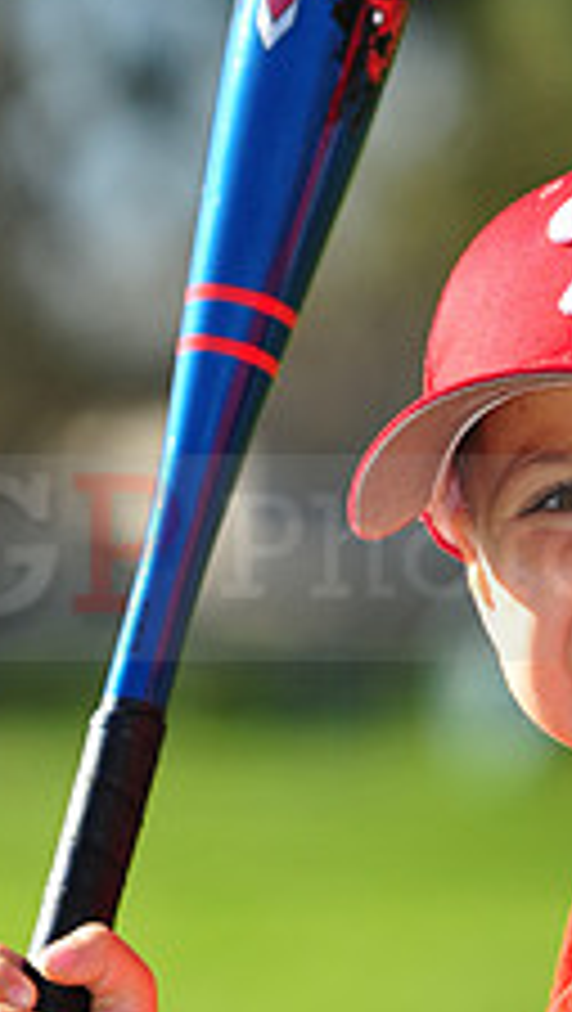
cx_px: 549
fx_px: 10515
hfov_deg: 3.1
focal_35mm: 391
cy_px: 517
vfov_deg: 5.5
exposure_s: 1/1000
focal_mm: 145
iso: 200
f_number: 4.5
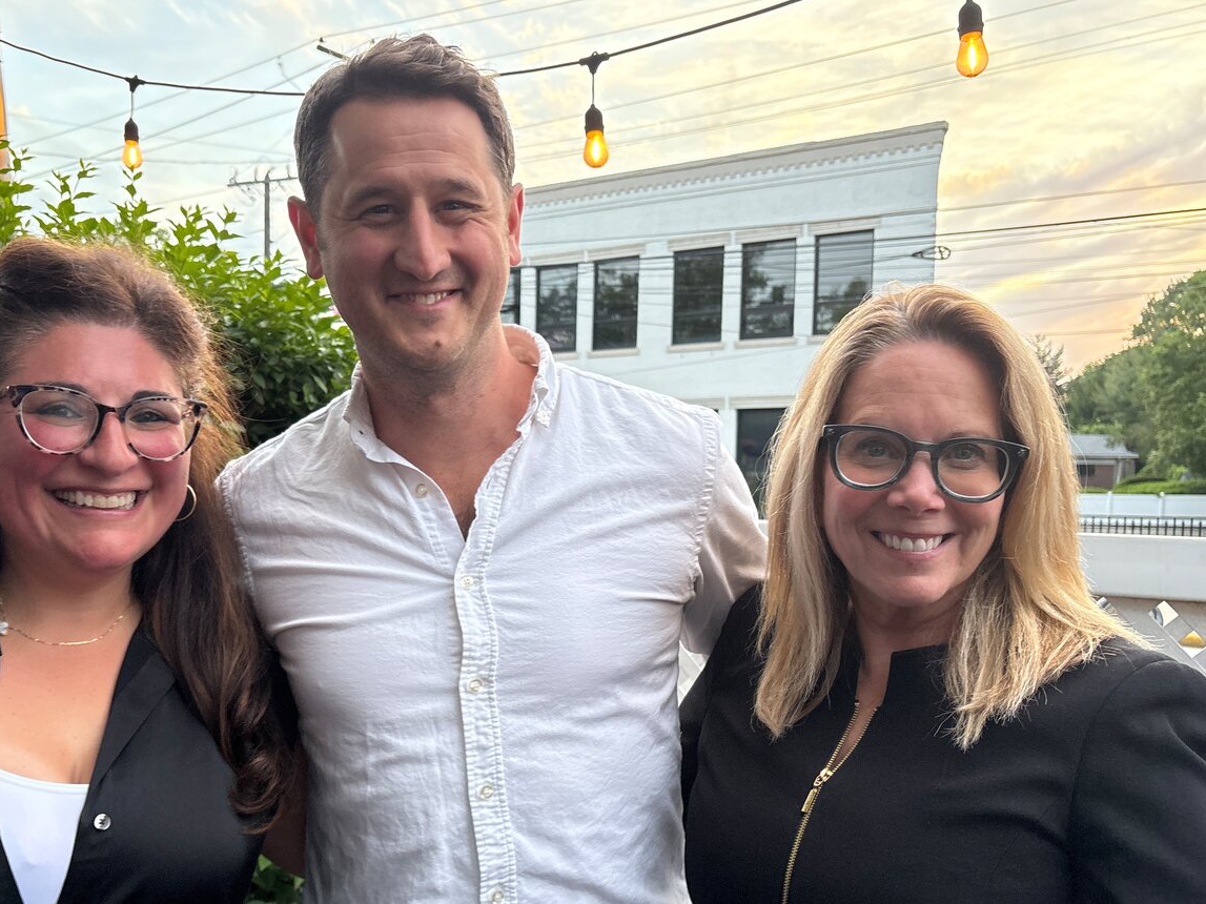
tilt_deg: -4.6
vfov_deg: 41.5
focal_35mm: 34
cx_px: 499
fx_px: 1184
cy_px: 563
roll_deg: -2.3
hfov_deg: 53.7
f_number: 1.6
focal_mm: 5.96
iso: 160
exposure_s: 1/60
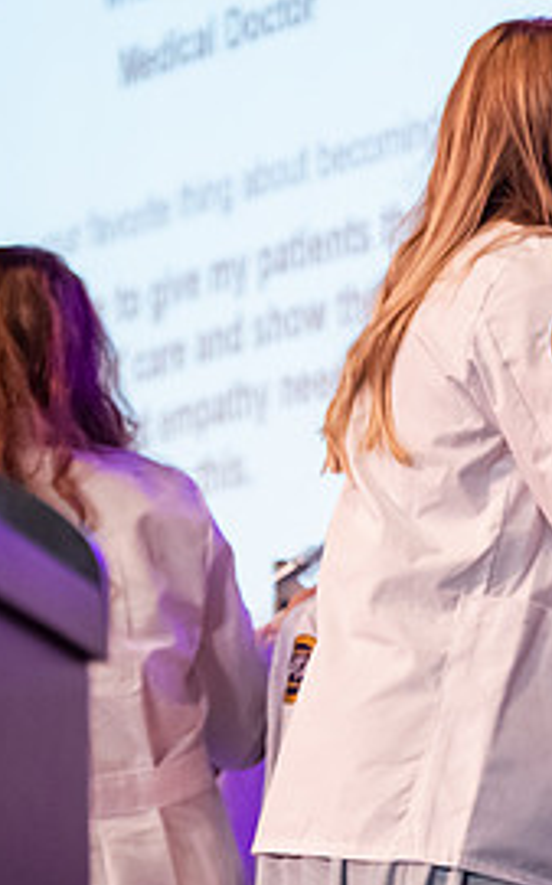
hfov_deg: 5.7
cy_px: 394
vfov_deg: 9.2
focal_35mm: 229
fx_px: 5521
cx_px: 745
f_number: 3.2
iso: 4000
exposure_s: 1/200
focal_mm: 105
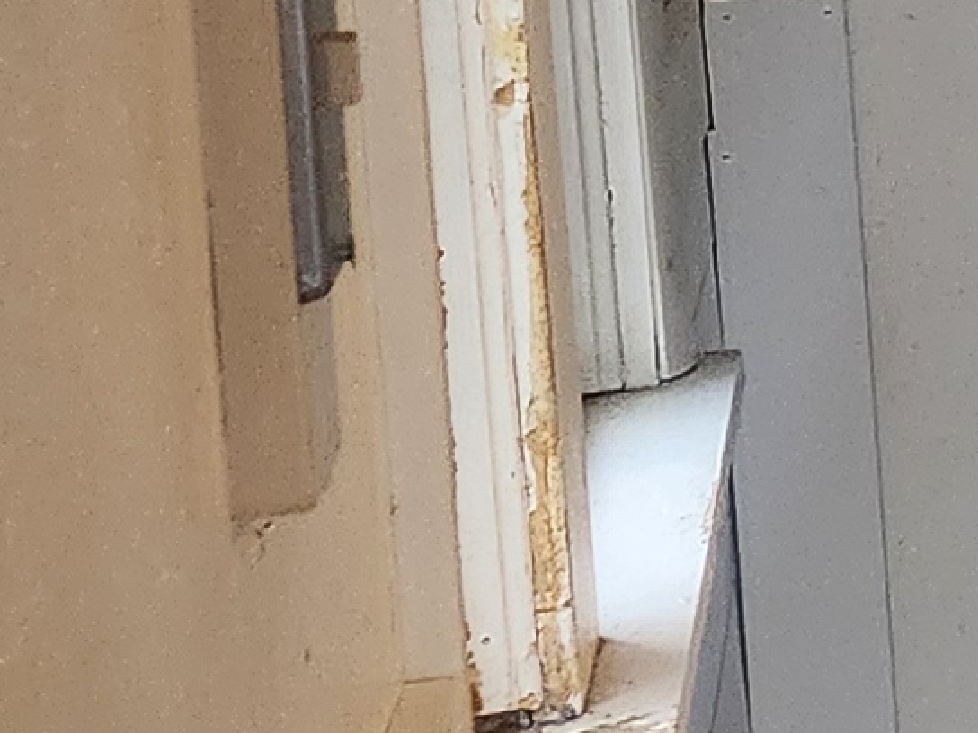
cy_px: -99
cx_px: 3222
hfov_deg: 8.8
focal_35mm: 169
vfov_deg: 8.7
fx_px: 4775
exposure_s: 1/120
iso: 250
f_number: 1.8
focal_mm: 5.4
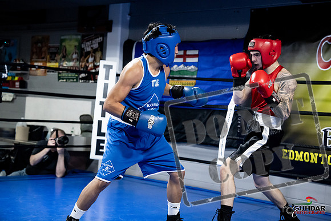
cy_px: 110
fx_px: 644
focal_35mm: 70
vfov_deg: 19.5
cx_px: 166
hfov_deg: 28.8
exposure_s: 1/1000
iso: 8000
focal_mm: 70
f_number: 2.8
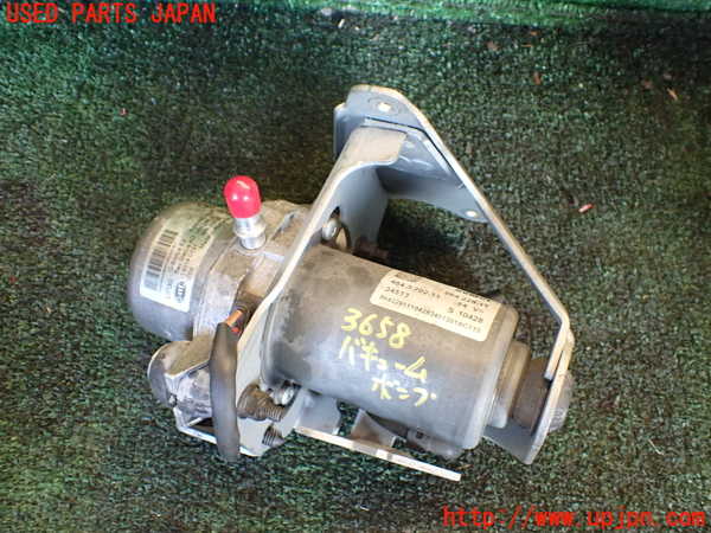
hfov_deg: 60.0
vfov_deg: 46.8
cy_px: 266
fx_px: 616
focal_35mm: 30
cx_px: 356
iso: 800
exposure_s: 1/80
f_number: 2.3
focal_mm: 5.4
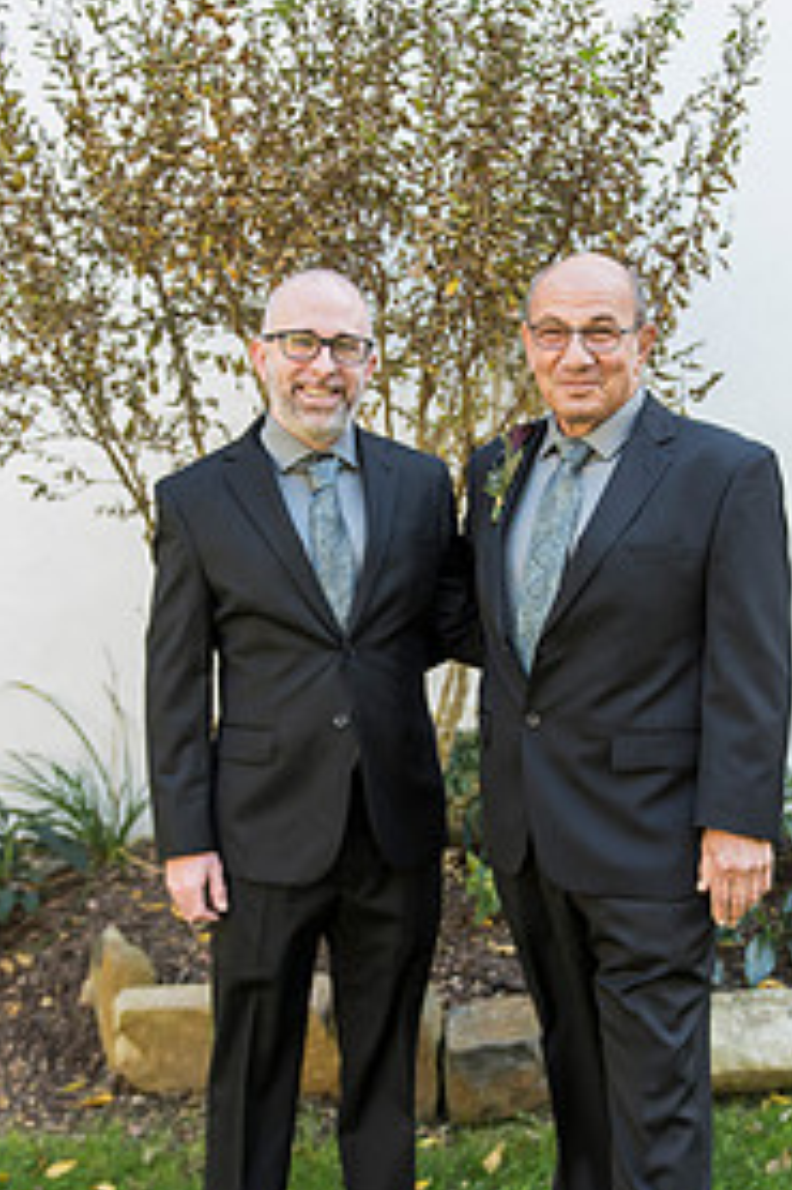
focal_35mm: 47
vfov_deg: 41.8
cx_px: 420
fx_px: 1553
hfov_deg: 28.6
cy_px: 676
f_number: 2.8
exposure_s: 1/640
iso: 1000
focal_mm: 29
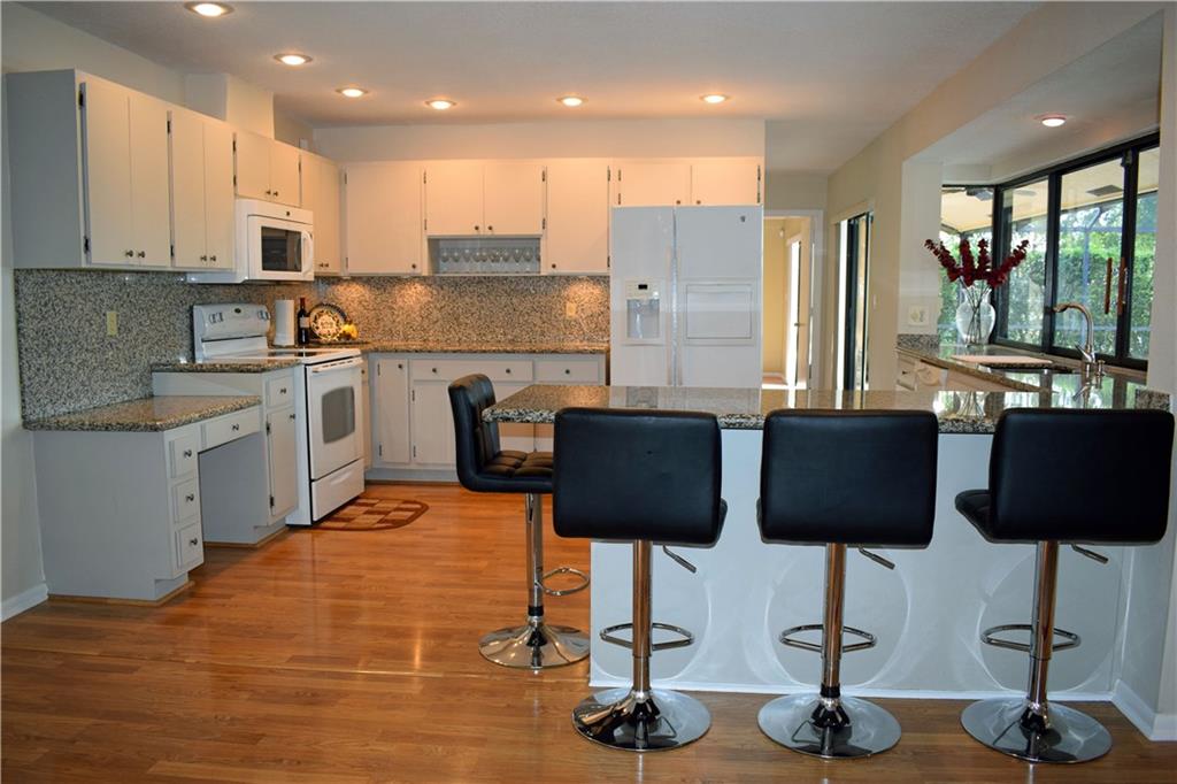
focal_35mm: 27
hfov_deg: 67.4
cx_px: 588
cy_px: 392
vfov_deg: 47.9
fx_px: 882
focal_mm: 18
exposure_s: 1/80
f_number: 4.5
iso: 800
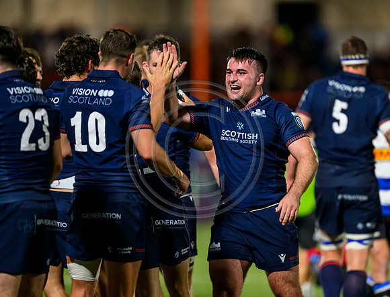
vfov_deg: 3.4
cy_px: 148
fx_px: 4956
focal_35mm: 437
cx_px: 223
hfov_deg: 4.5
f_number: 2.8
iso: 8000
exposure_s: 1/2500
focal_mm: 400
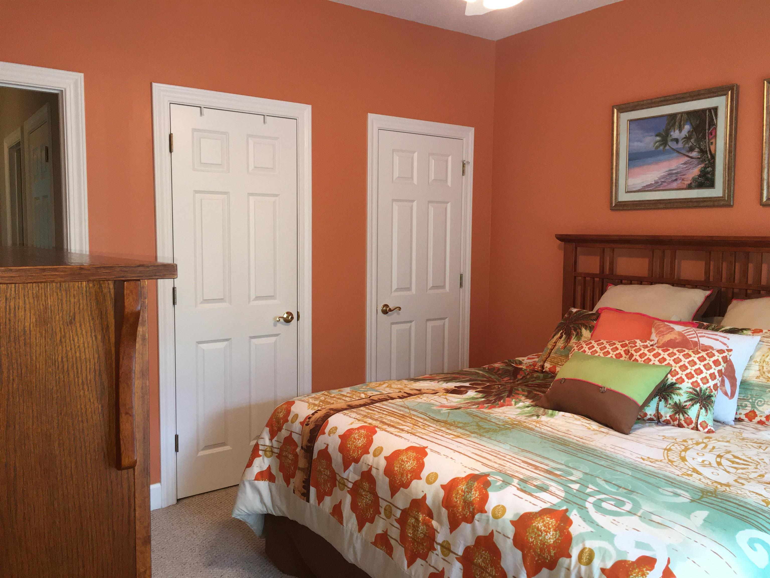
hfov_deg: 61.7
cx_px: 385
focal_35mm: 29
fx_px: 645
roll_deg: -0.4
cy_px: 289
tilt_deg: -4.1
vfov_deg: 48.2
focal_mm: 4.15
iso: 100
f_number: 2.2
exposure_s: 1/30
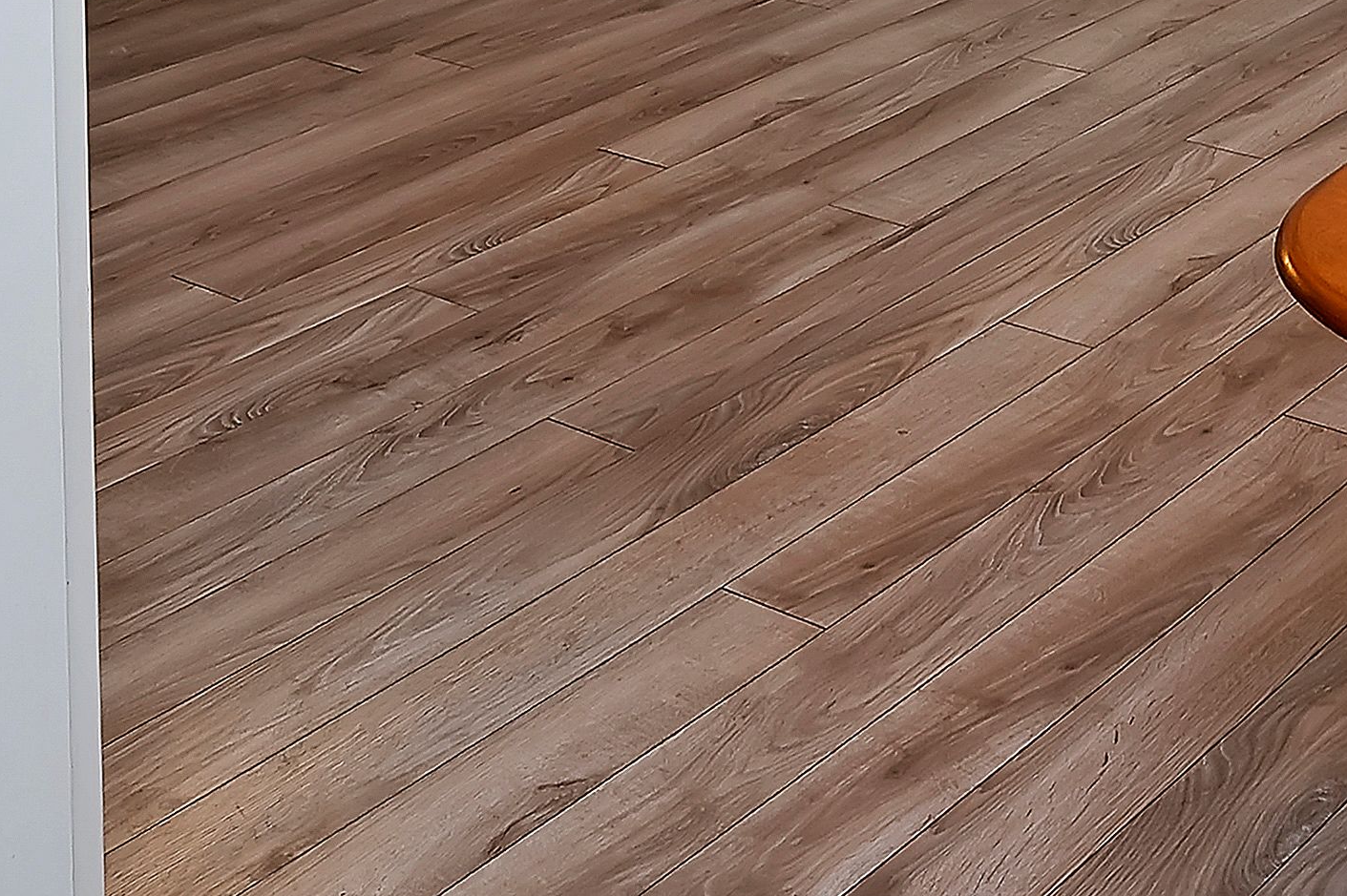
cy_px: -780
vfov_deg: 17.6
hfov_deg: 30.5
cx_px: 1418
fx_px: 2244
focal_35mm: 60
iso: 500
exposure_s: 1/4
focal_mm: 14
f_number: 10
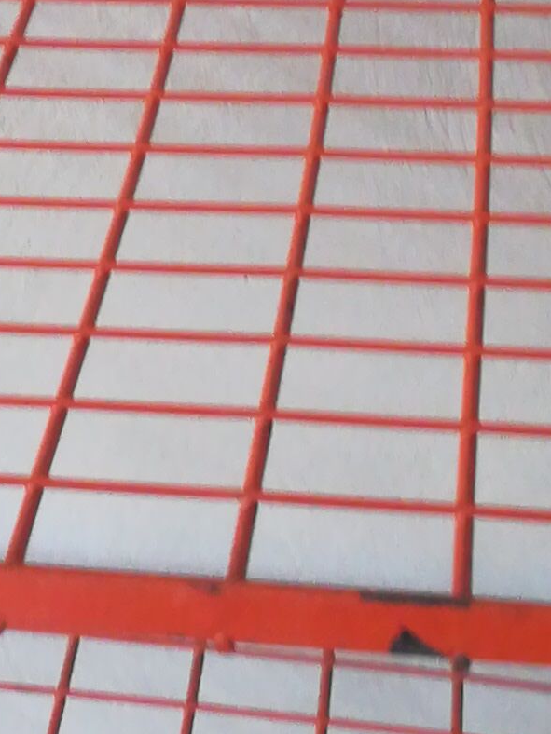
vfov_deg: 14.9
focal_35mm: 131
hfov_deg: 11.2
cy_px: 130
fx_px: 2780
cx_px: -44
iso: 320
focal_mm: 3.83
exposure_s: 1/25
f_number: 2.2
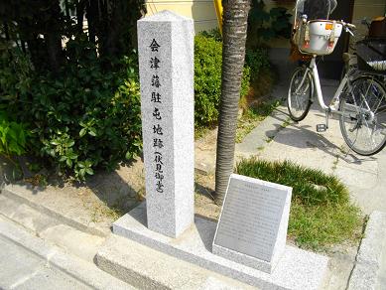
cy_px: 145
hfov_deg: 56.8
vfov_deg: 44.2
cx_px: 193
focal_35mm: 32
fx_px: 357
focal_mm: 5.7
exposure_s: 1/250
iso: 100
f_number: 5.5
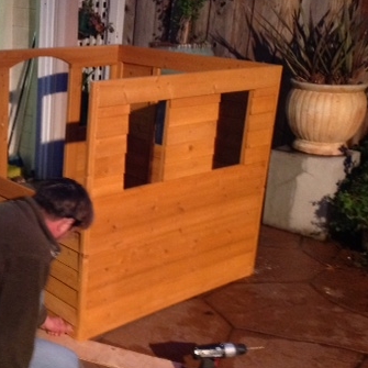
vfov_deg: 29.1
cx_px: 38
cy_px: 178
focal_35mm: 59
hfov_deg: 28.0
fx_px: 710
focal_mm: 4.28
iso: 400
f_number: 2.4
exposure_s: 1/15
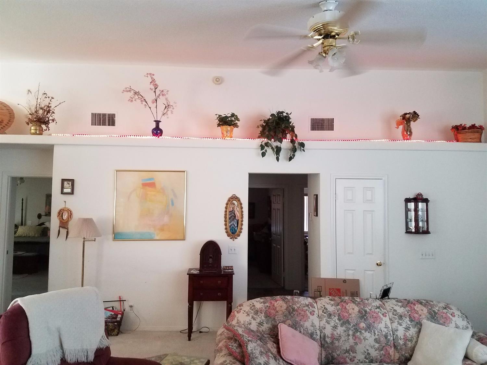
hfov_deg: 67.3
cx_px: 244
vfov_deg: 53.0
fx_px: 366
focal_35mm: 26
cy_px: 182
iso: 200
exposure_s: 1/24
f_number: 1.7
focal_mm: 4.2
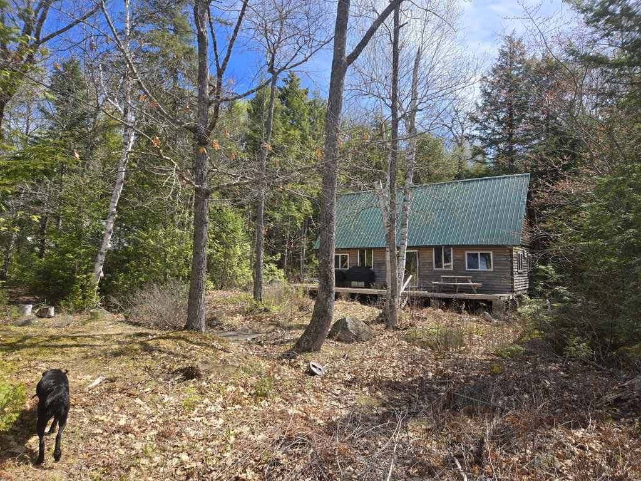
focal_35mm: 23
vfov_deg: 58.9
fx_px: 426
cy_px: 240
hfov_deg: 73.9
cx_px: 320
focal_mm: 5.4
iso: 25
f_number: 1.8
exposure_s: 1/984
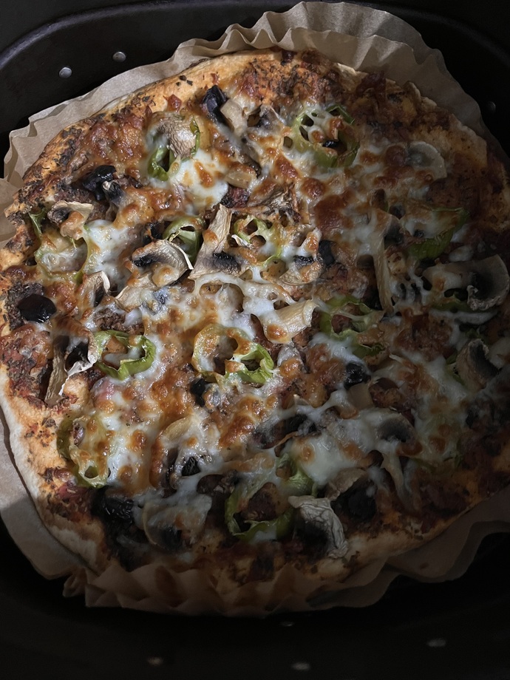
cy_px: 340
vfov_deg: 67.3
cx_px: 255
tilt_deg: -74.6
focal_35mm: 26
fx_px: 511
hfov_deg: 53.1
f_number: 1.6
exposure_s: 1/25
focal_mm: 5.1
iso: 800
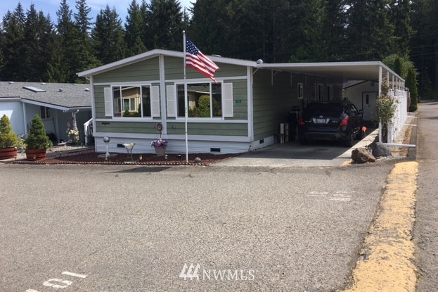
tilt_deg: -4.3
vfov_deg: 42.2
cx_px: 219
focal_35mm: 31
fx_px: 377
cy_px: 129
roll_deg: +1.7
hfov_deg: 60.3
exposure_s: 1/974
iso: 25
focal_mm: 4.15
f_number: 2.2
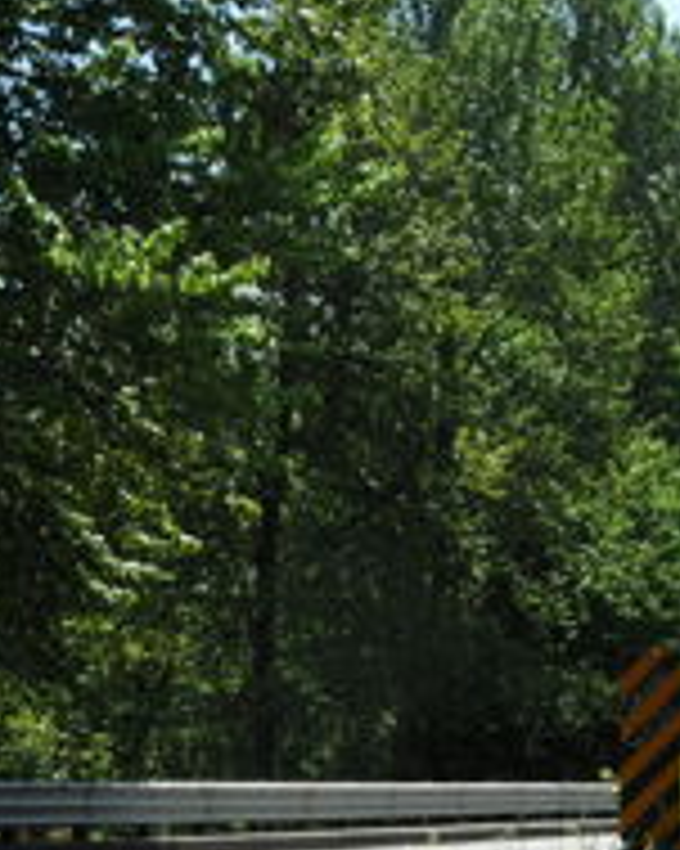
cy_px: 1183
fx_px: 2795
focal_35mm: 111
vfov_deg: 16.2
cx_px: 757
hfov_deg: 13.6
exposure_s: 1/125
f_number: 14
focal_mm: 28
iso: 200
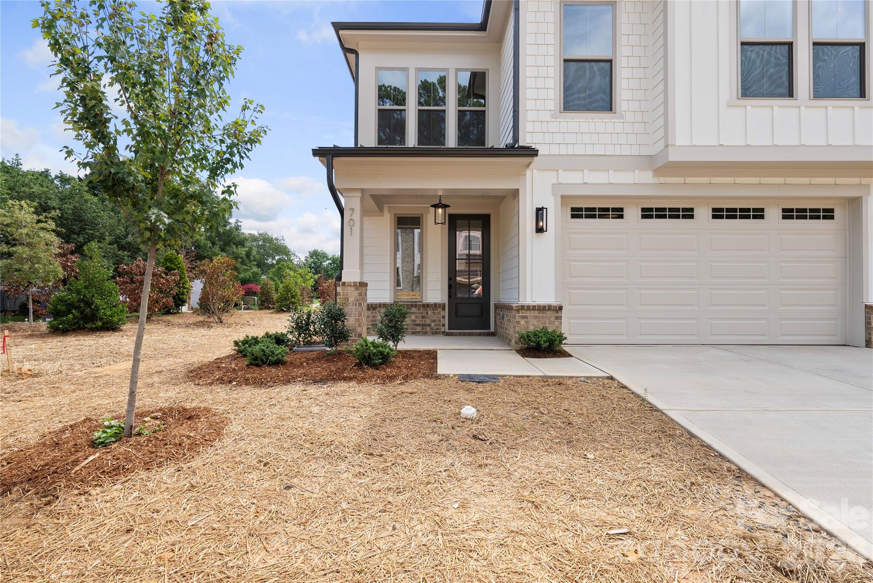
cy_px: 292
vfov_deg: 73.8
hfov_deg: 96.7
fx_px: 388
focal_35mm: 16
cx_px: 436
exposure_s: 1/30
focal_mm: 16
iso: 80
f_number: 7.1
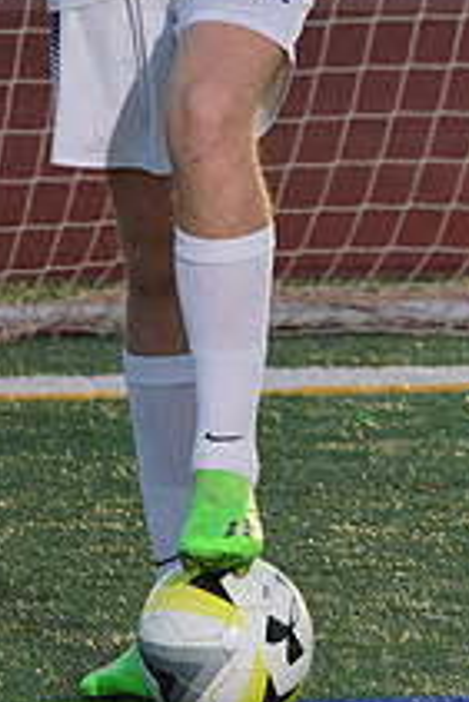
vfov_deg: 3.0
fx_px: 13422
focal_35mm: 688
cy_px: -96
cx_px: 148
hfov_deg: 2.0
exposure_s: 1/200
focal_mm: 250
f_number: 8
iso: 100
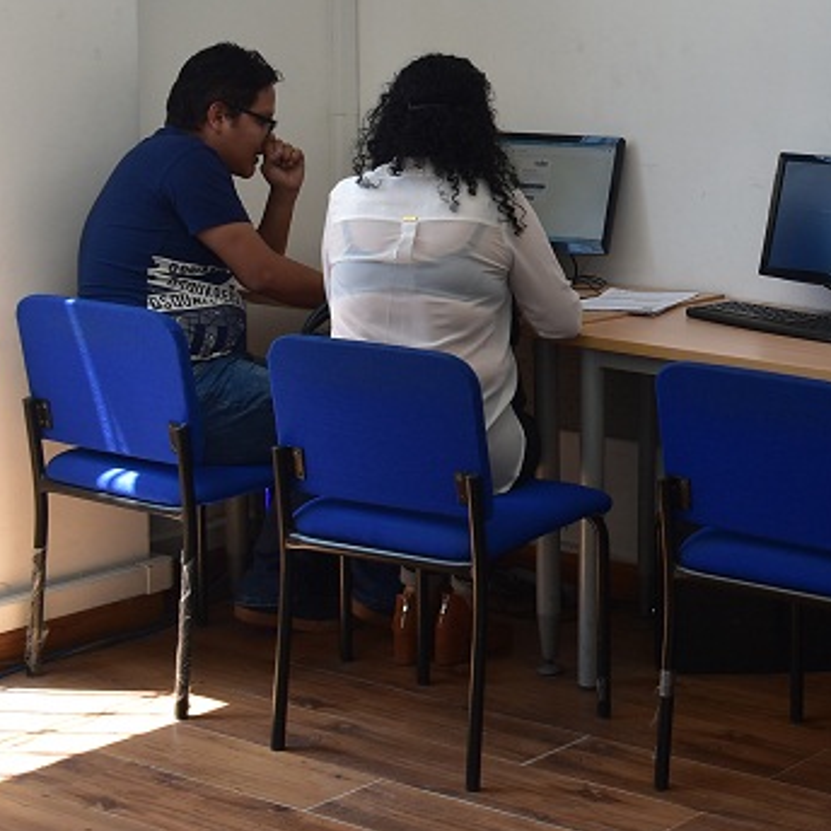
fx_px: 2254
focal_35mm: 83
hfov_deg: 19.8
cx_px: 961
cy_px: 251
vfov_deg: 20.8
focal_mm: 28
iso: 400
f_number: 8
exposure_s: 1/80
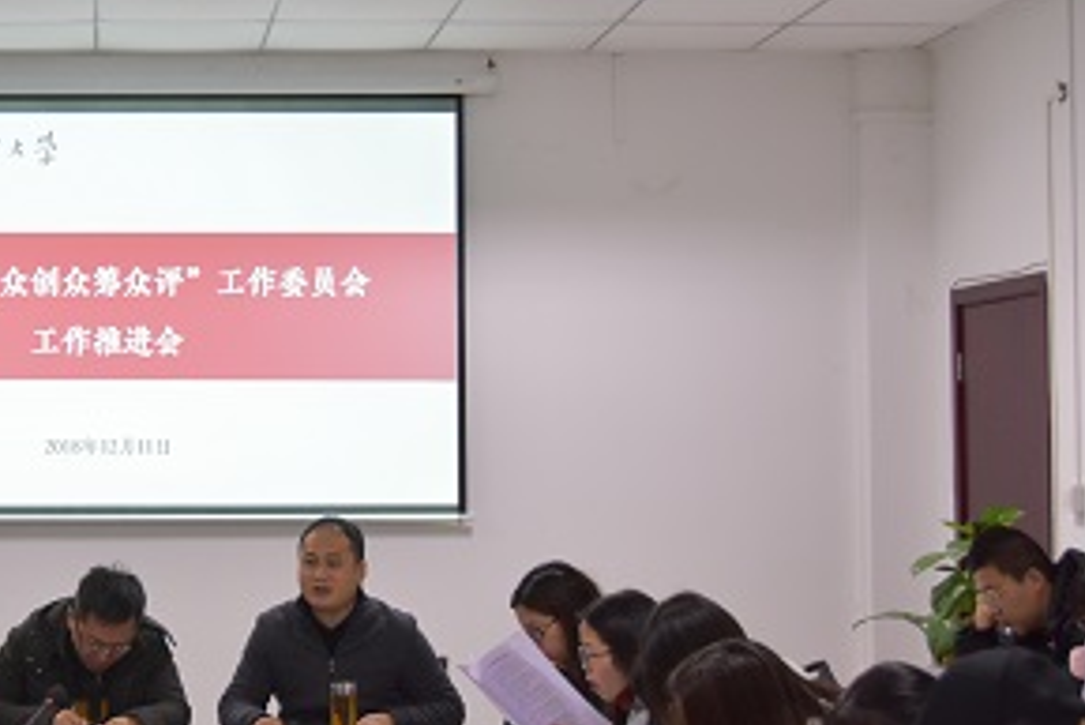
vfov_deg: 16.5
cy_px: 344
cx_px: 154
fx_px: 2503
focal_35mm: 83
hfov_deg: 23.9
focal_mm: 32
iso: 1000
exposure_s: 1/40
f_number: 4
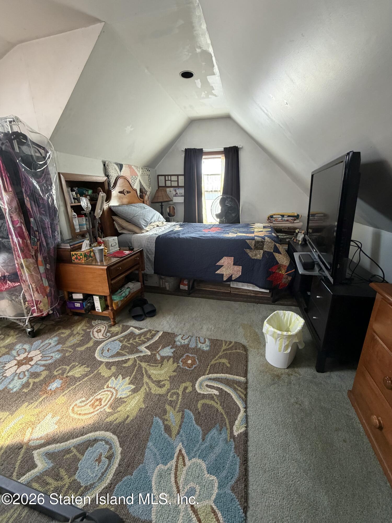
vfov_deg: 102.1
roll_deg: +1.7
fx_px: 211
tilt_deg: -19.1
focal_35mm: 14
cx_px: 196
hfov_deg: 85.7
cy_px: 262
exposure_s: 1/66
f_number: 2.2
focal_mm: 2.22
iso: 320
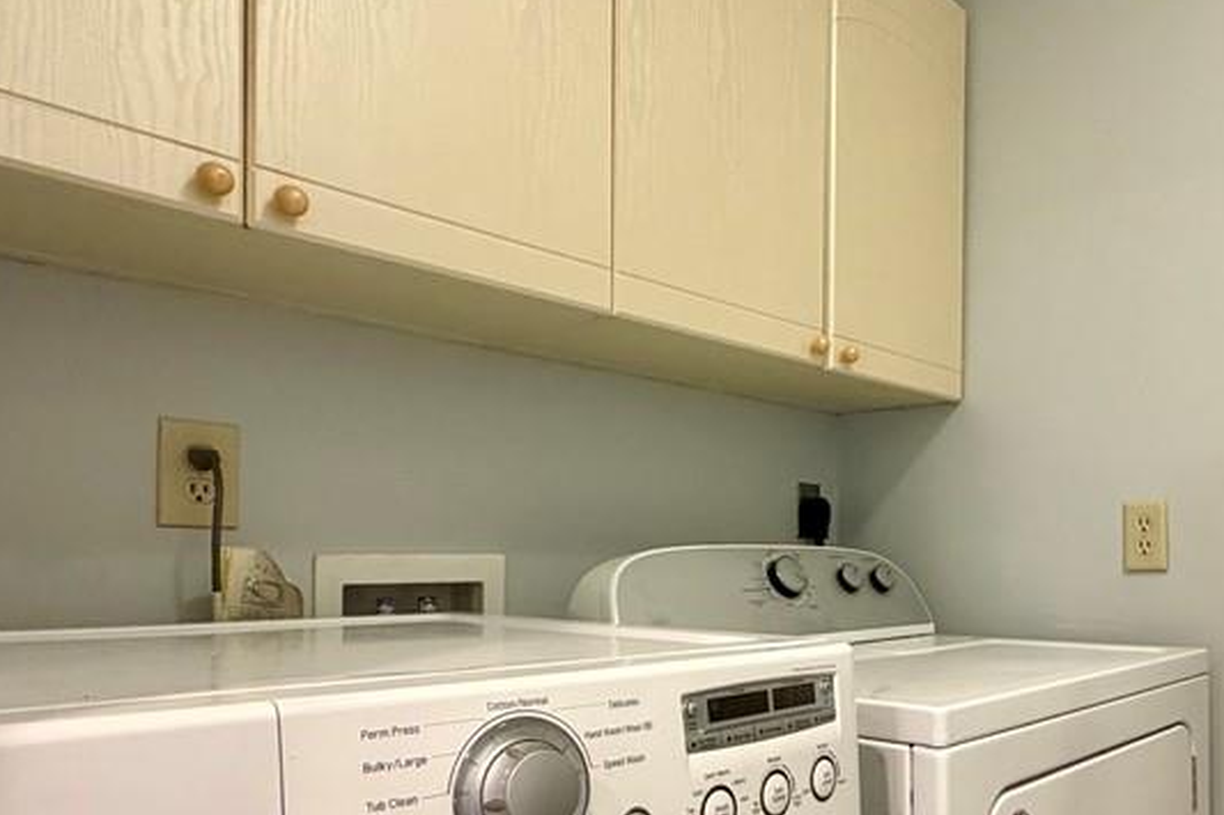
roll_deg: +0.5
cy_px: 560
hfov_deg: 62.8
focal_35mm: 28
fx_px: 952
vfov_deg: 45.5
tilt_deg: -0.6
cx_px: 873
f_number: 2.2
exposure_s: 1/60
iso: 320
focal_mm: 2.22
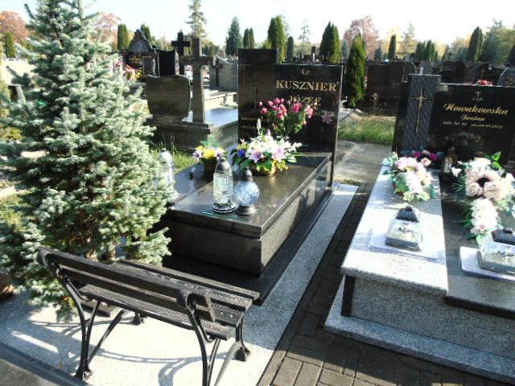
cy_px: 193
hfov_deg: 69.4
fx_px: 372
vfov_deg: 54.9
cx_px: 258
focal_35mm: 25
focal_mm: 4.4
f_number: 3.4
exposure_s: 1/250
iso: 80
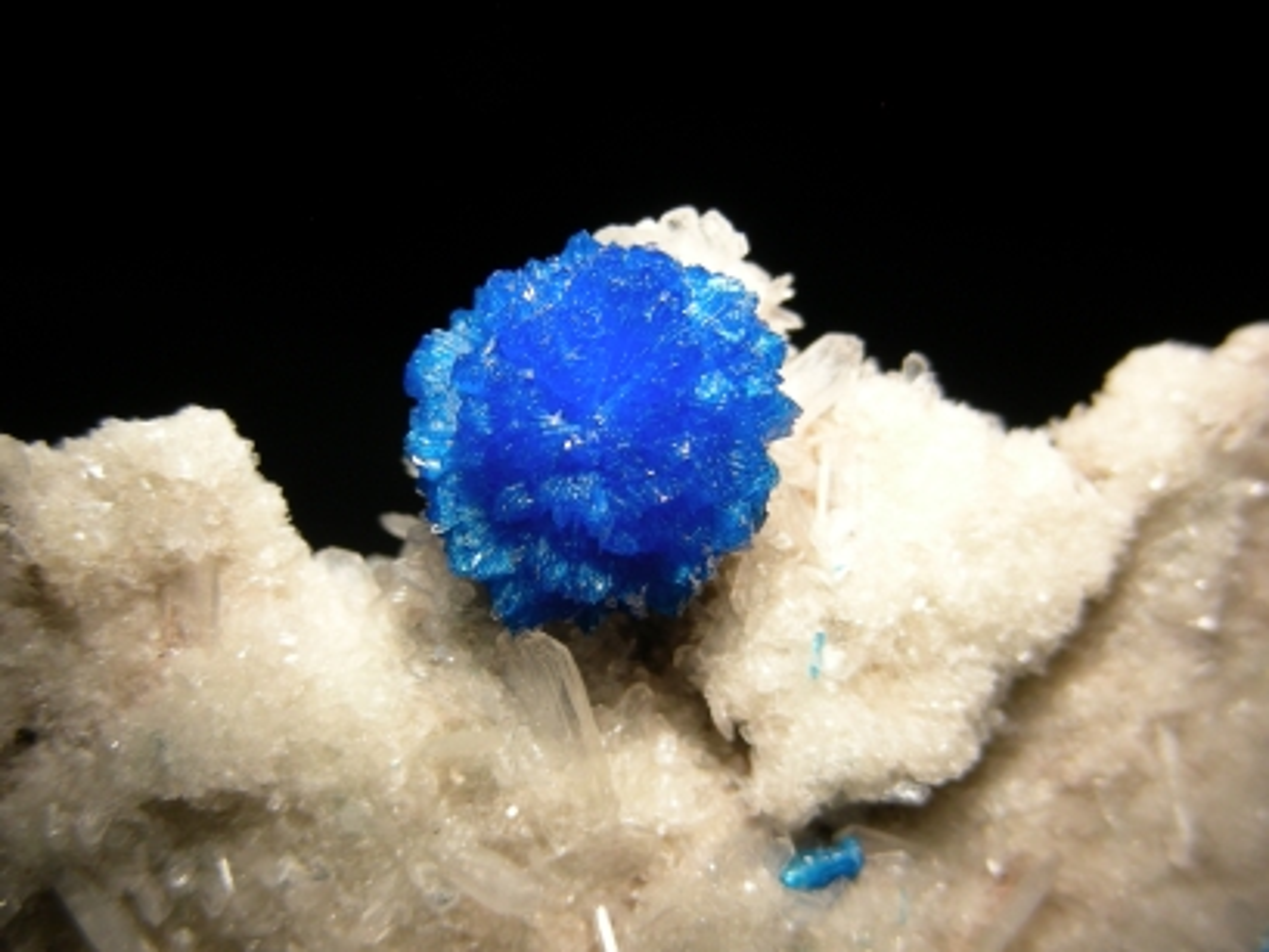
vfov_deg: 18.7
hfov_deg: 24.7
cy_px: 476
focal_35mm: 79
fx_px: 2897
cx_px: 634
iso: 50
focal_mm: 13.2
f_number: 4
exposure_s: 1/152
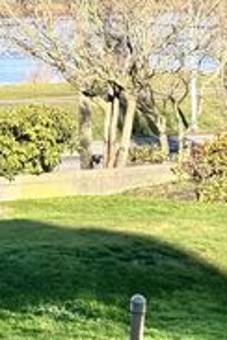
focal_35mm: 175
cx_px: -208
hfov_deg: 7.6
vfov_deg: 11.6
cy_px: -43
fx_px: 1655
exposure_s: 1/2415
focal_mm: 6.76
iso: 64
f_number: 1.78
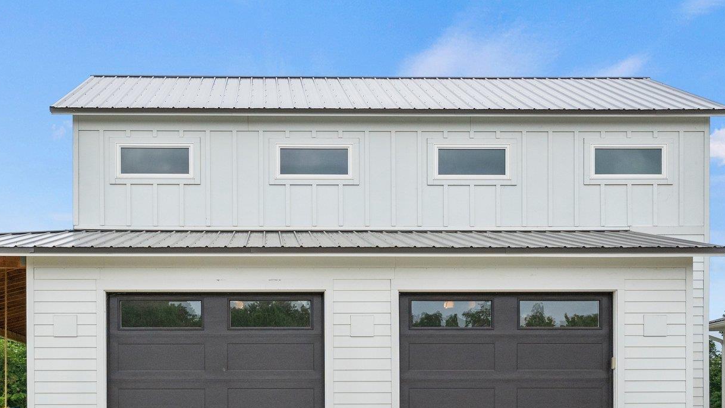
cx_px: 295
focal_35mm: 51
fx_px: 989
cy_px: 263
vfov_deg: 23.2
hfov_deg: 40.1
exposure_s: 1/3200
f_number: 4
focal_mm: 19.5
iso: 800
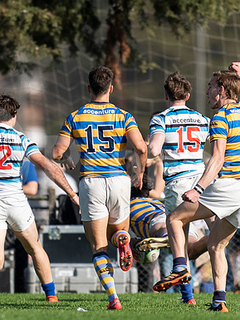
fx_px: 14395
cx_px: 20
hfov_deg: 1.0
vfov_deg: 1.3
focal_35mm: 1558
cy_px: 253
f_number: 2.8
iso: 100
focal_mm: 400
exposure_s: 1/1250
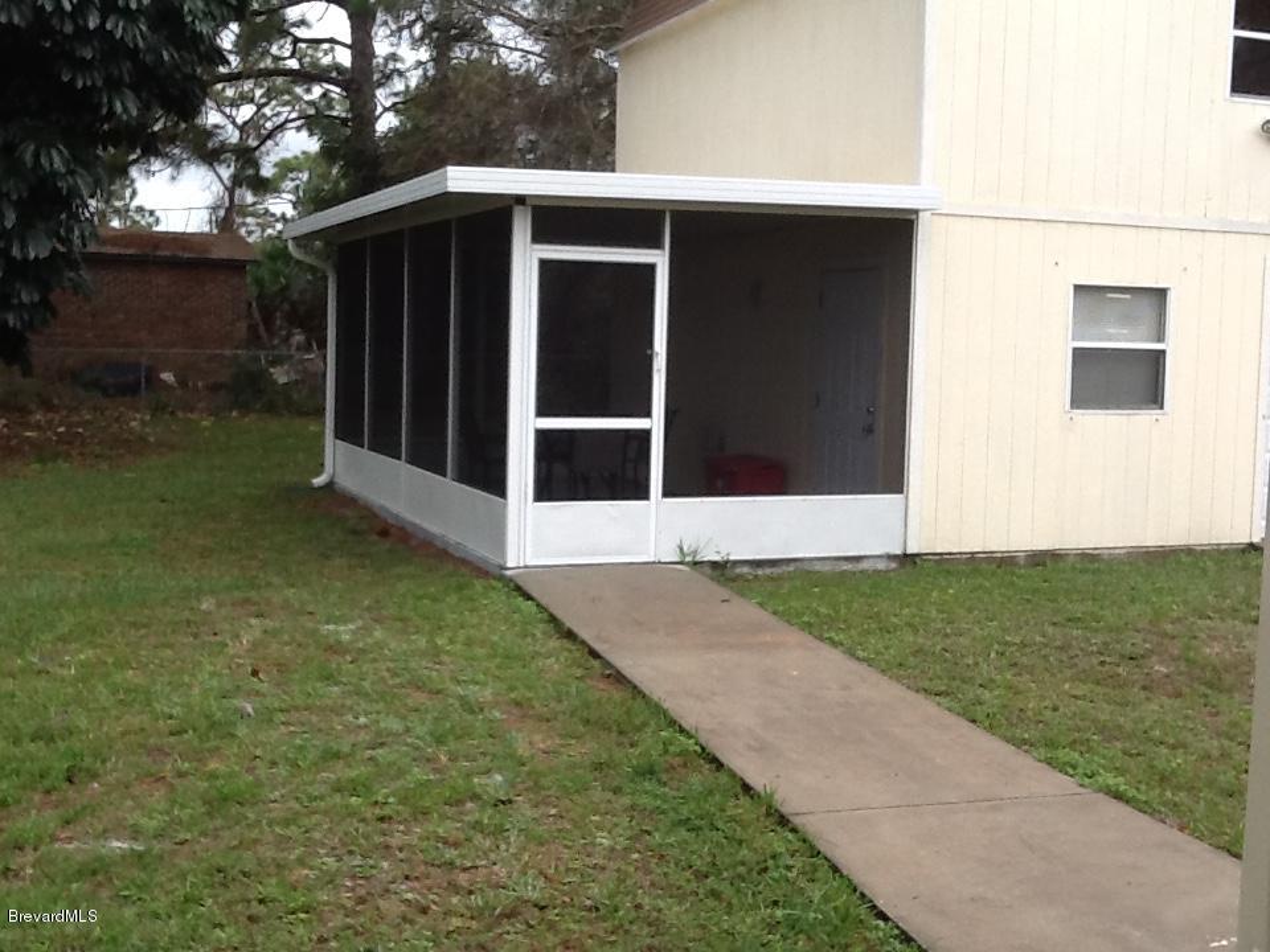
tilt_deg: -6.1
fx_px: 1614
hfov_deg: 42.9
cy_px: 476
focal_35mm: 44
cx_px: 635
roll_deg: -1.7
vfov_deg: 32.9
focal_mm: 2.03
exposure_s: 1/217
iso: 40
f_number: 2.4
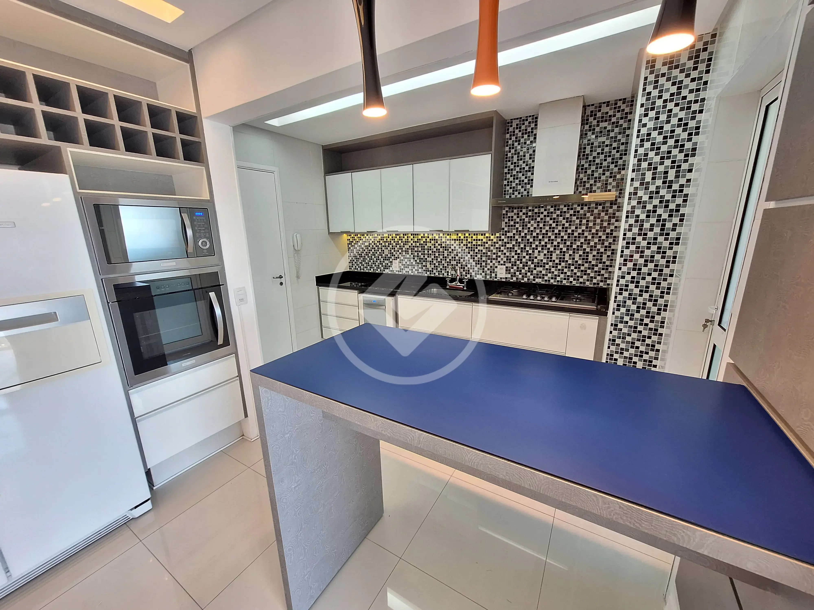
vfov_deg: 89.9
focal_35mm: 13
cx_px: 407
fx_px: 306
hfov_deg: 106.2
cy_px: 305
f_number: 2.2
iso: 100
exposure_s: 1/40
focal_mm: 1.74
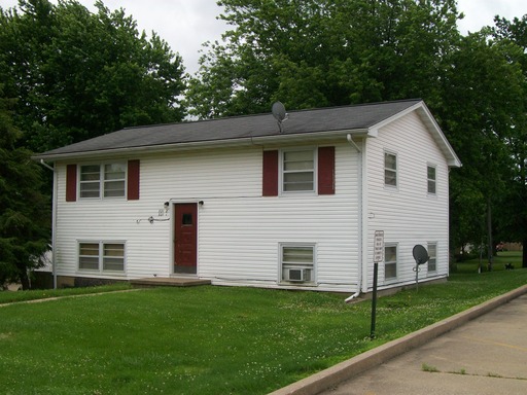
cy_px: 198
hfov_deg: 44.8
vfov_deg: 34.3
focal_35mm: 42
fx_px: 639
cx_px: 264
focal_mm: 7.6
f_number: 5.4
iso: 64
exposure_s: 1/320
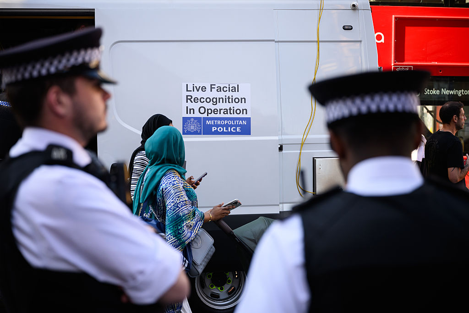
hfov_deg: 33.4
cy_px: 156
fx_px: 782
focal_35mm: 60
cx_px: 234
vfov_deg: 22.6
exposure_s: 1/1000
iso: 640
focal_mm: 60
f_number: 3.2
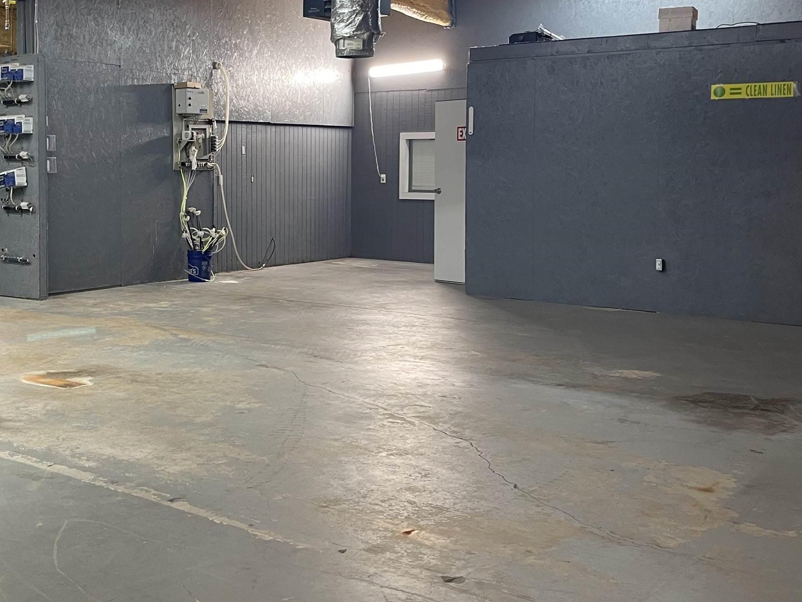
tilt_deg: -3.5
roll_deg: +0.0
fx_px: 996
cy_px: 190
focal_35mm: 43
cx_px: 230
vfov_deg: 33.3
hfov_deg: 42.9
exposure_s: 1/60
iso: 125
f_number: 1.6
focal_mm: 5.1
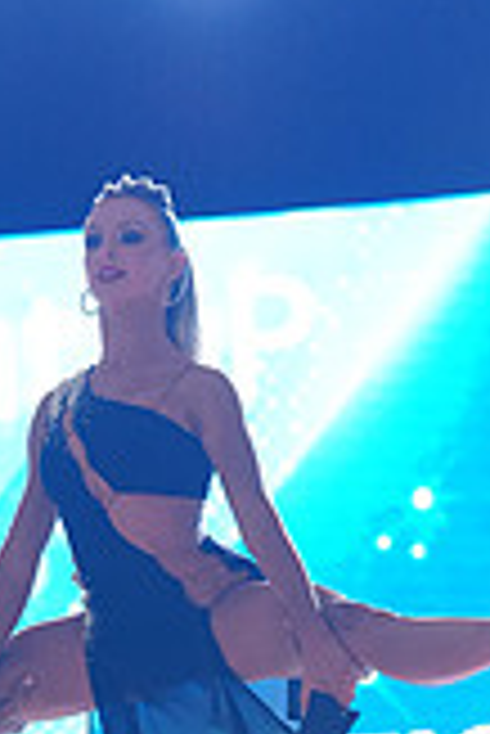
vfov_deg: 5.4
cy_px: 1180
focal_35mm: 377
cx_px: 137
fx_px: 7680
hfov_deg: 3.7
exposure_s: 1/500
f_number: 2.8
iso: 1250
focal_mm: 106
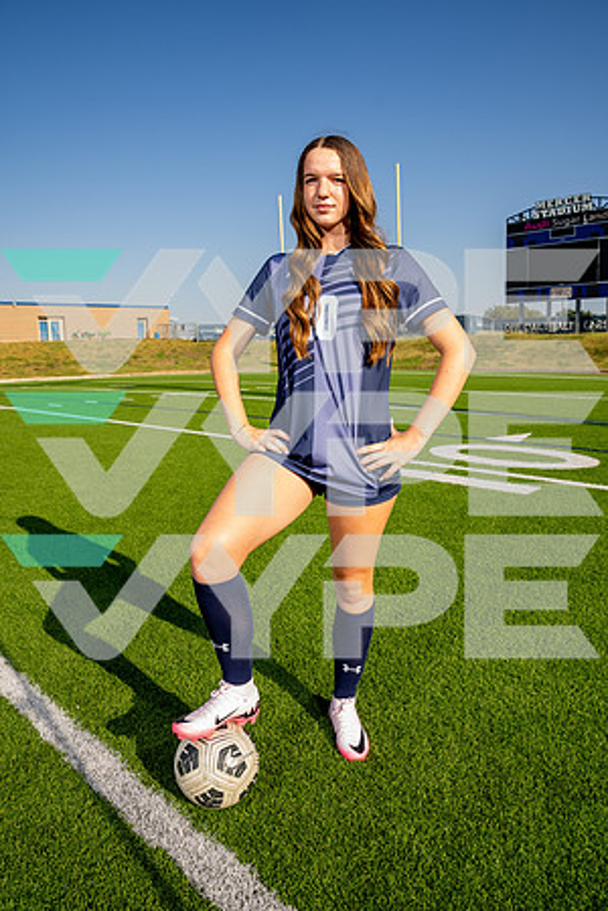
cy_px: 456
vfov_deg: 73.7
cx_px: 304
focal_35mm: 24
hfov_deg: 53.1
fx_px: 608
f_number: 7.1
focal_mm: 24
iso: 50
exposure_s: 1/125
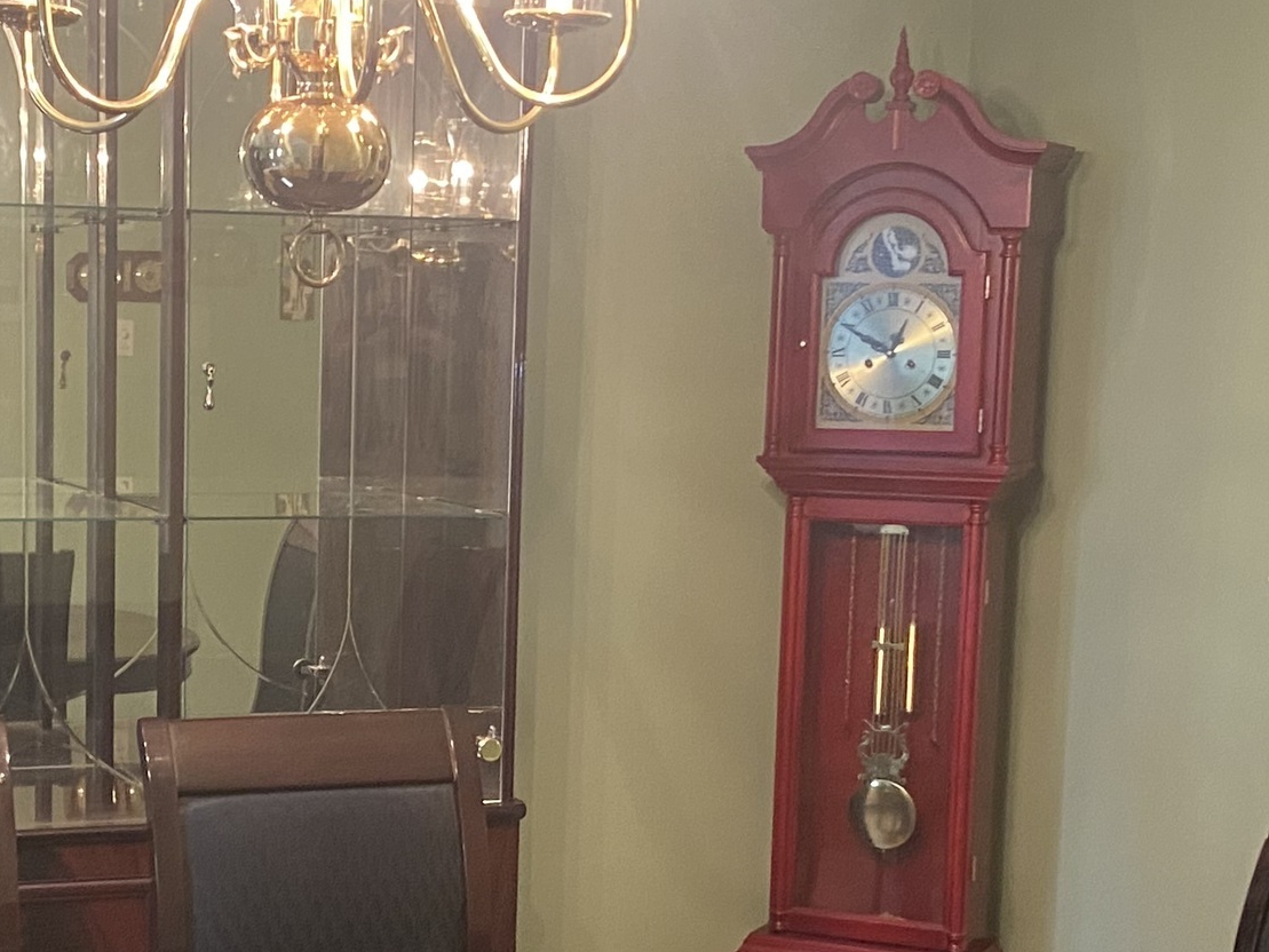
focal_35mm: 72
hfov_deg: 26.7
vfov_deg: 20.4
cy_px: 660
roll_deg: -1.8
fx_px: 2640
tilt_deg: -7.8
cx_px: 346
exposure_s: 1/60
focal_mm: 4.25
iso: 250
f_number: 1.8
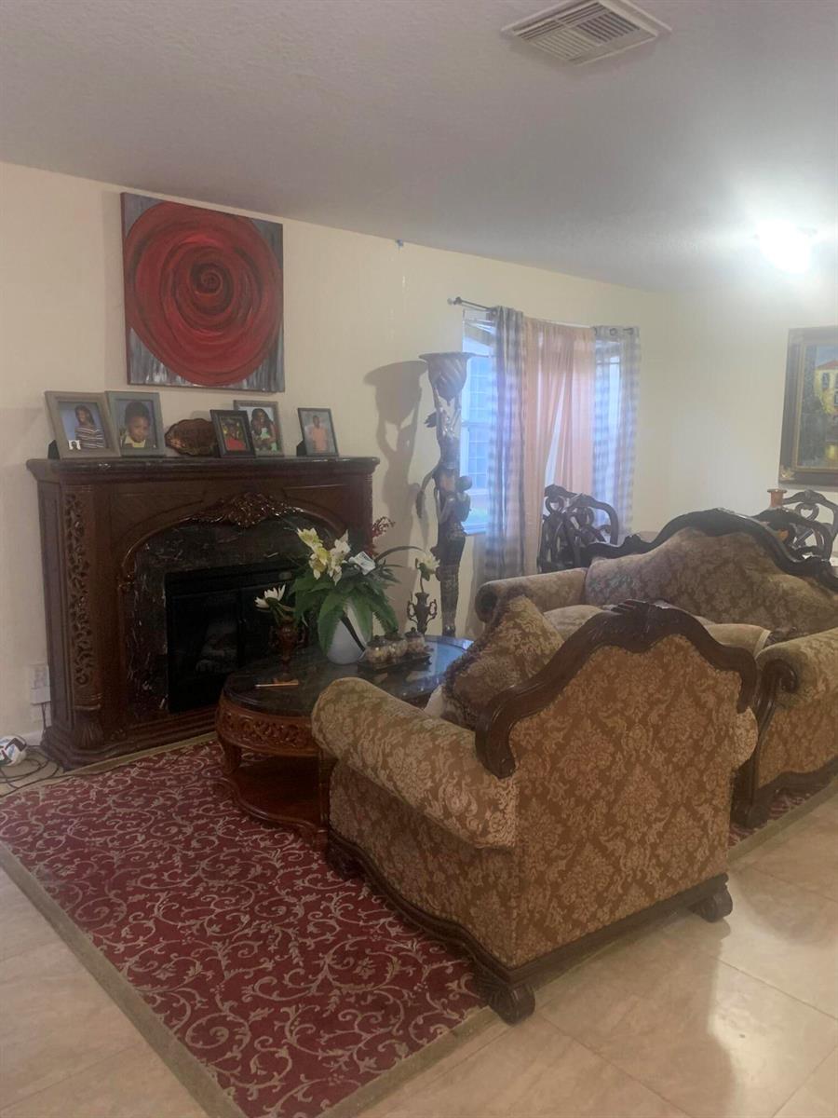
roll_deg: +0.3
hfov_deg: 53.1
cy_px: 559
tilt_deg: -7.2
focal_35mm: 26
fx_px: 839
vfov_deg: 67.3
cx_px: 419
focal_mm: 4.25
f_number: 1.8
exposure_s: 1/30
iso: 400
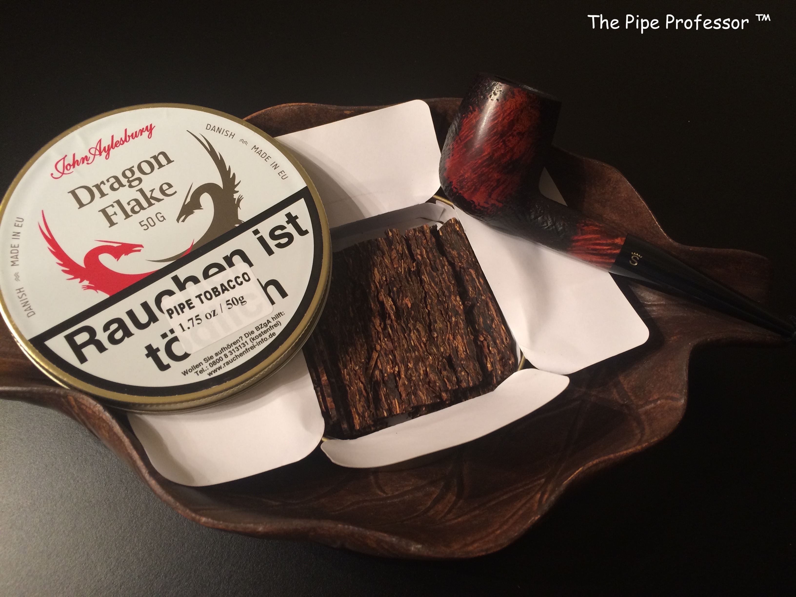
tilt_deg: -64.9
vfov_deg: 48.2
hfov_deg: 61.7
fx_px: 667
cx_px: 398
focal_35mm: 29
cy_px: 298
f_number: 2.2
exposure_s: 1/30
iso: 80
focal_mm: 4.15
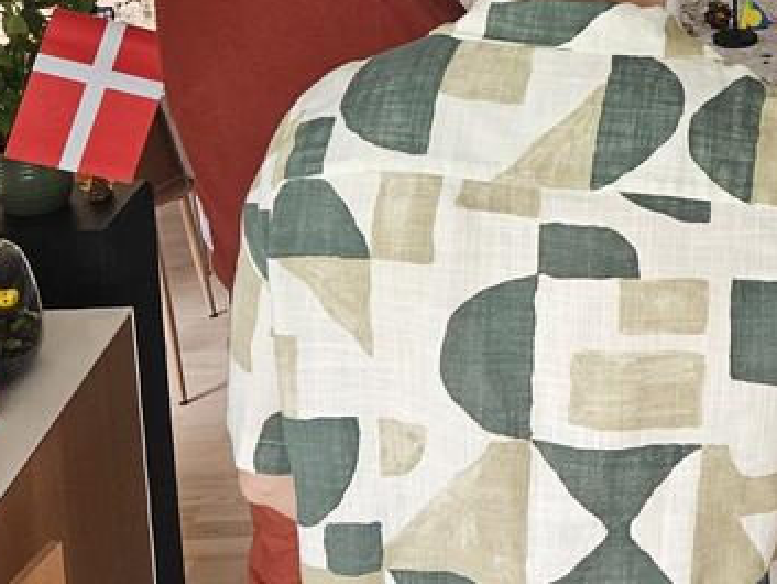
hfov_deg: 24.3
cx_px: 852
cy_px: -86
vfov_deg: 18.8
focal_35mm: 75
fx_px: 1684
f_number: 1.8
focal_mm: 5.4
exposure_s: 1/100
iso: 250
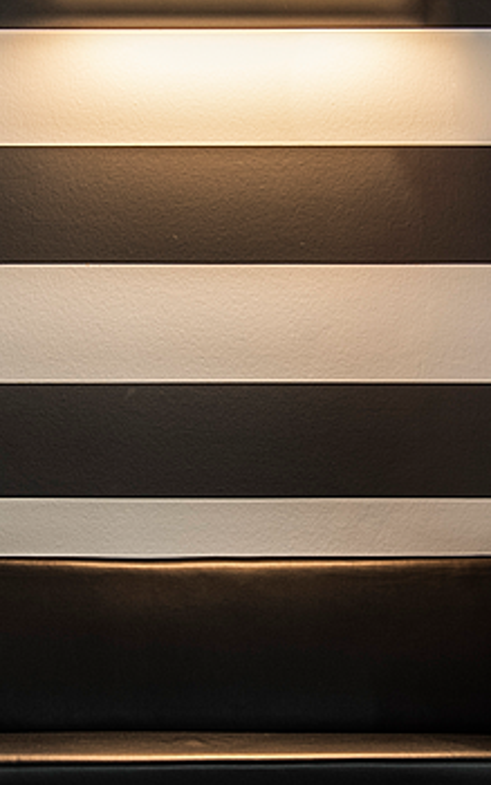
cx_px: 210
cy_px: 435
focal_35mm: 99
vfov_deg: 21.0
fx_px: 2118
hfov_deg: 13.2
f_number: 11
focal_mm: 34
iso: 320
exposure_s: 1/8
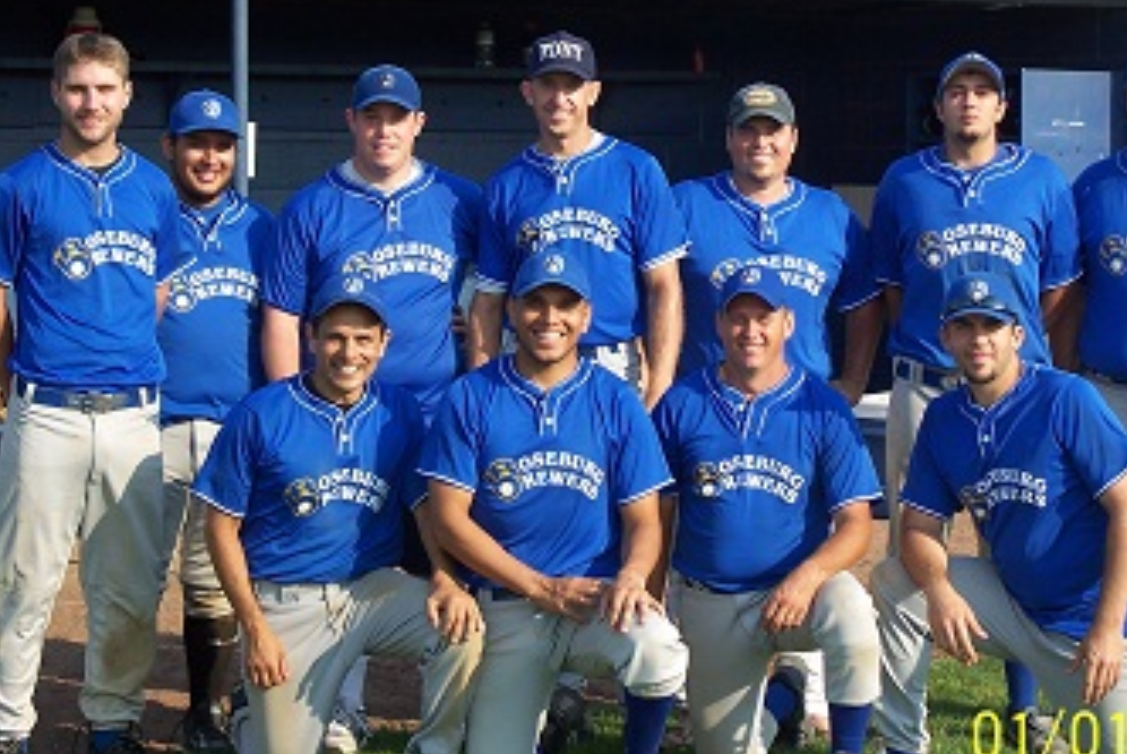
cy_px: 285
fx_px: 3259
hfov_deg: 19.6
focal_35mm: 104
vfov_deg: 13.2
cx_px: 575
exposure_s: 1/500
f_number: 3.2
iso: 64
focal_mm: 14.7
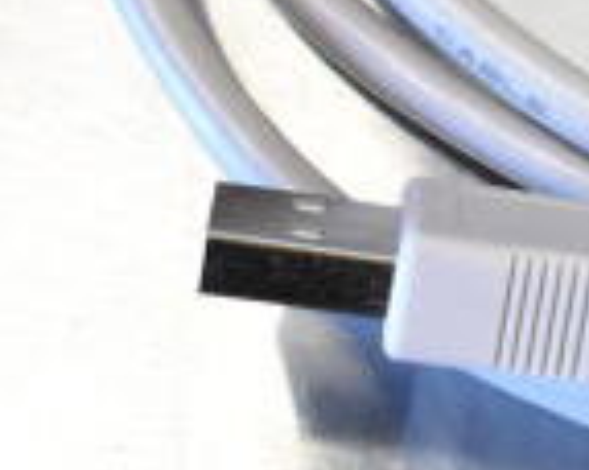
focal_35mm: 229
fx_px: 3987
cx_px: 1219
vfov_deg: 6.7
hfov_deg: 8.0
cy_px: 225
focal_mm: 38
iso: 1800
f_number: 4.8
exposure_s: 1/60
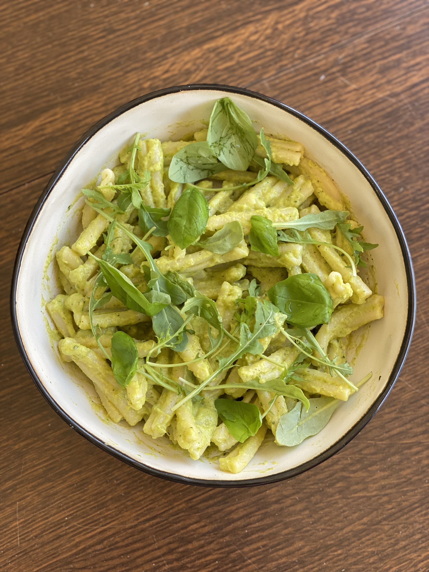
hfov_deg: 28.0
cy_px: 286
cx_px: 214
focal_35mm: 52
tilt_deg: -83.0
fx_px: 859
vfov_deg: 36.8
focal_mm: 6
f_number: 2
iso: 64
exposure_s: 1/122
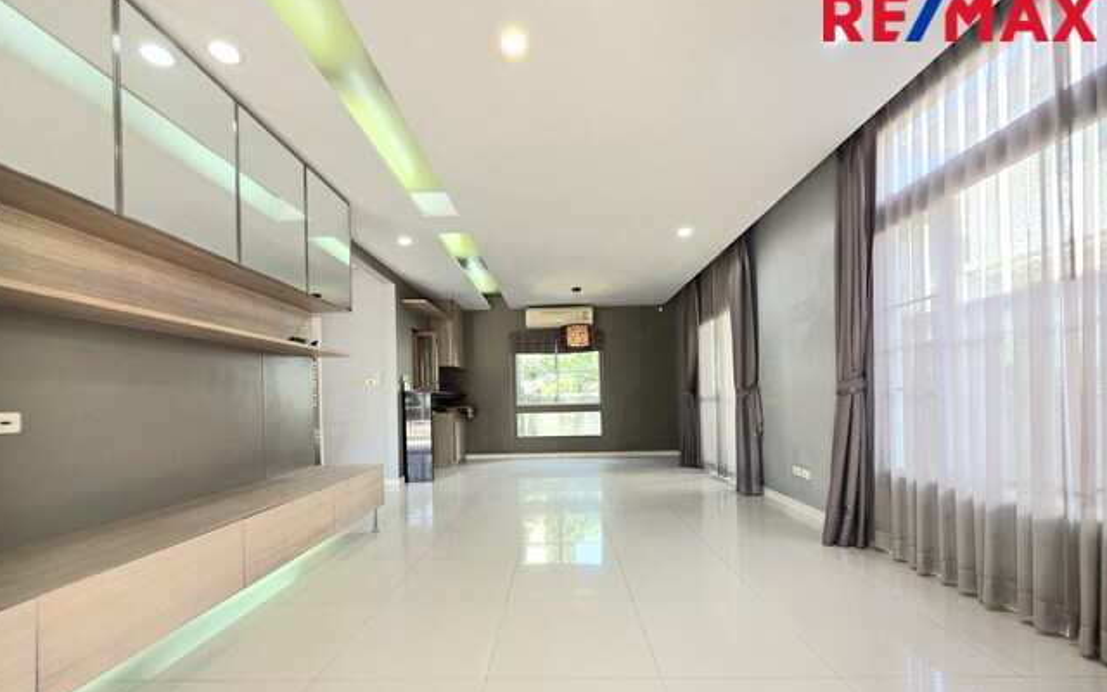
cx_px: 552
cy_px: 401
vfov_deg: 78.1
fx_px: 422
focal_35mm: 14
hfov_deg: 105.3
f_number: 1.9
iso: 25
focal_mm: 2.2
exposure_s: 1/50.3
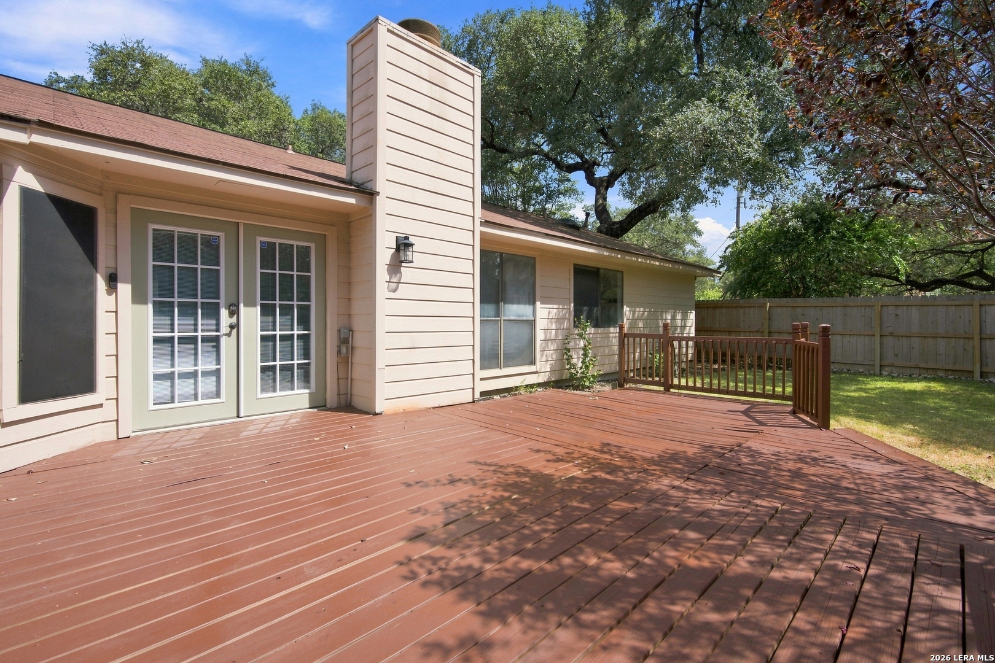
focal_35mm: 16
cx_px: 498
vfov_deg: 73.7
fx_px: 442
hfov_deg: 96.7
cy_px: 332
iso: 400
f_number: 8
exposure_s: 1/1000
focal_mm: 16
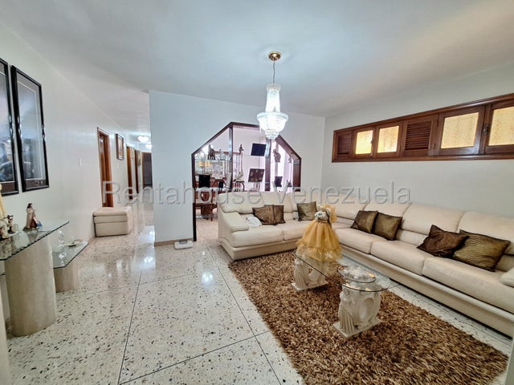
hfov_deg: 106.2
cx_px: 257
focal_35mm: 13
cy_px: 192
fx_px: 193
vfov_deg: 89.9
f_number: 2.2
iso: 200
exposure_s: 1/30
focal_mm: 1.74
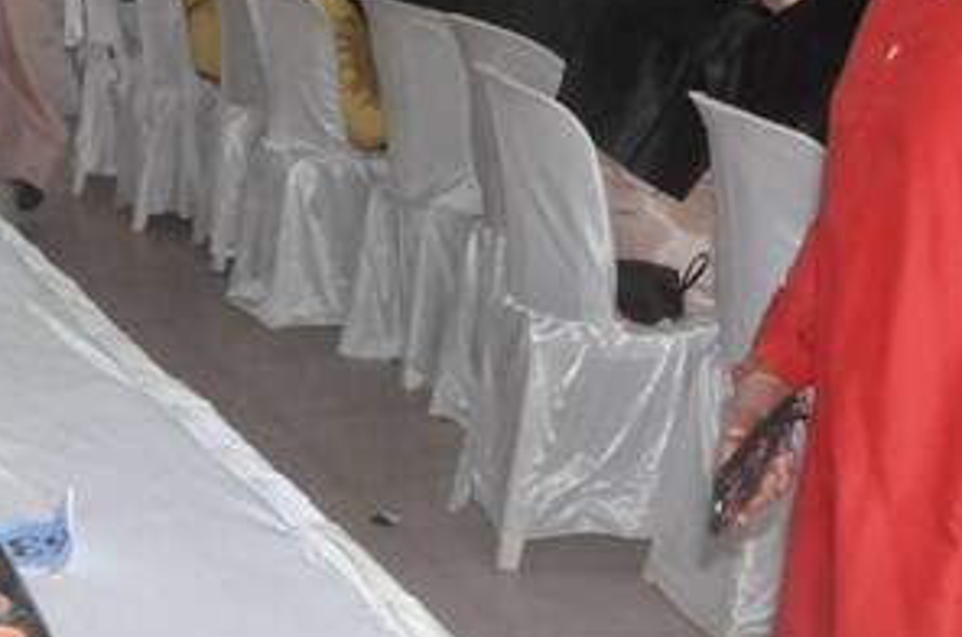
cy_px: 167
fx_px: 1947
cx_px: 65
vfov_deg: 18.5
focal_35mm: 73
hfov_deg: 26.7
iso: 3200
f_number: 13
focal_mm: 18
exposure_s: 1/200
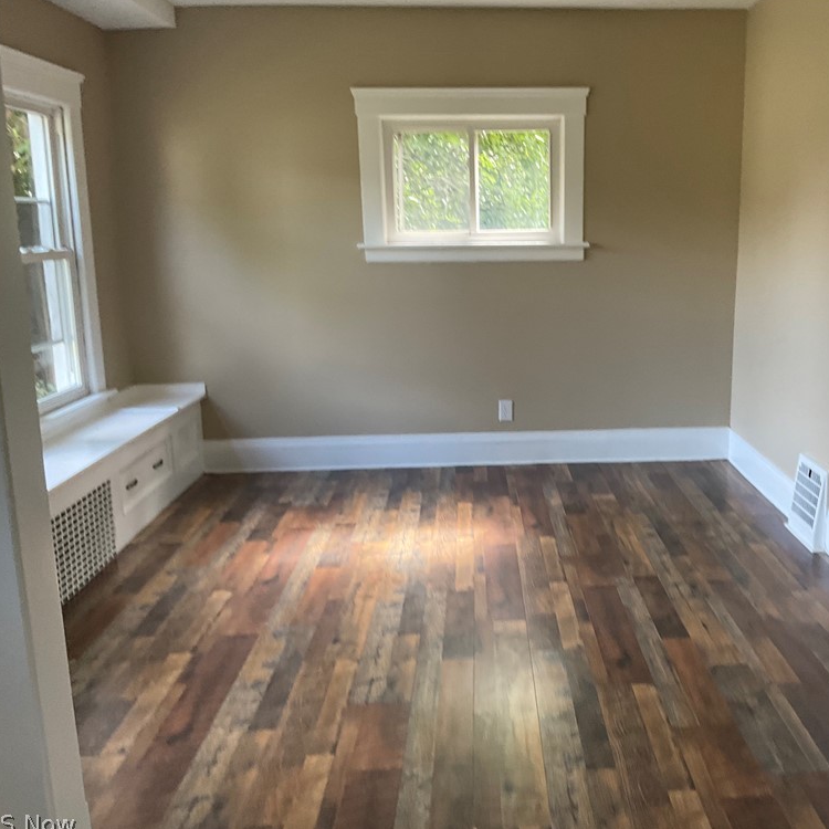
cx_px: 526
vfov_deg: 47.2
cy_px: 418
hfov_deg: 46.7
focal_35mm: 35
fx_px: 948
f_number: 1.8
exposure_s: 1/60
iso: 64
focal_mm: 3
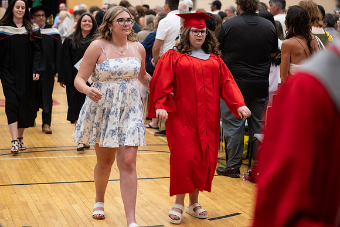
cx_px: 170
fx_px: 803
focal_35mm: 85
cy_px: 114
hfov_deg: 23.9
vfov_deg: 16.1
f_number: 2.8
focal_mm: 85
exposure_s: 1/200
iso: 1000
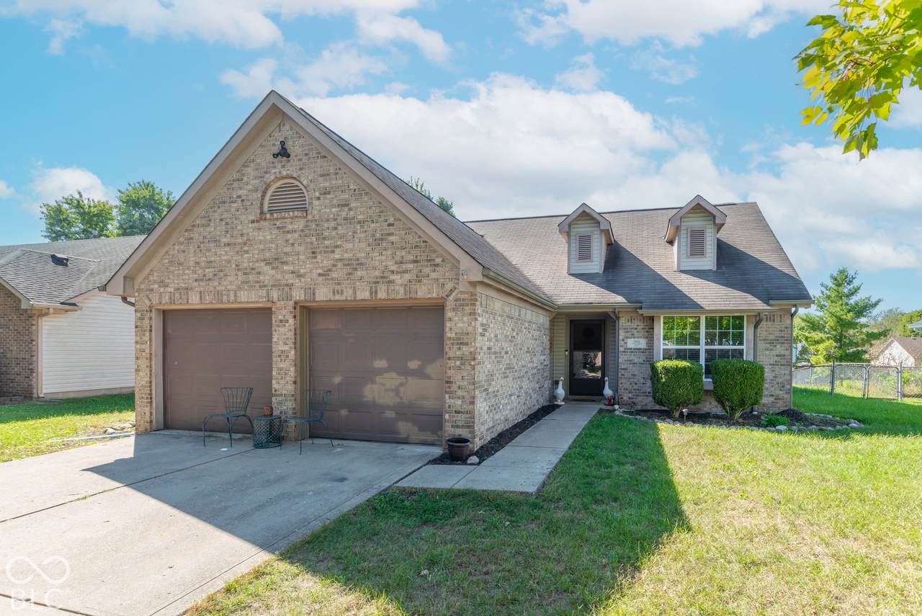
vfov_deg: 67.5
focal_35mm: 18
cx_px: 461
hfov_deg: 90.0
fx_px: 461
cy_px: 308
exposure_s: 1/30
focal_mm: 18
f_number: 11
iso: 50
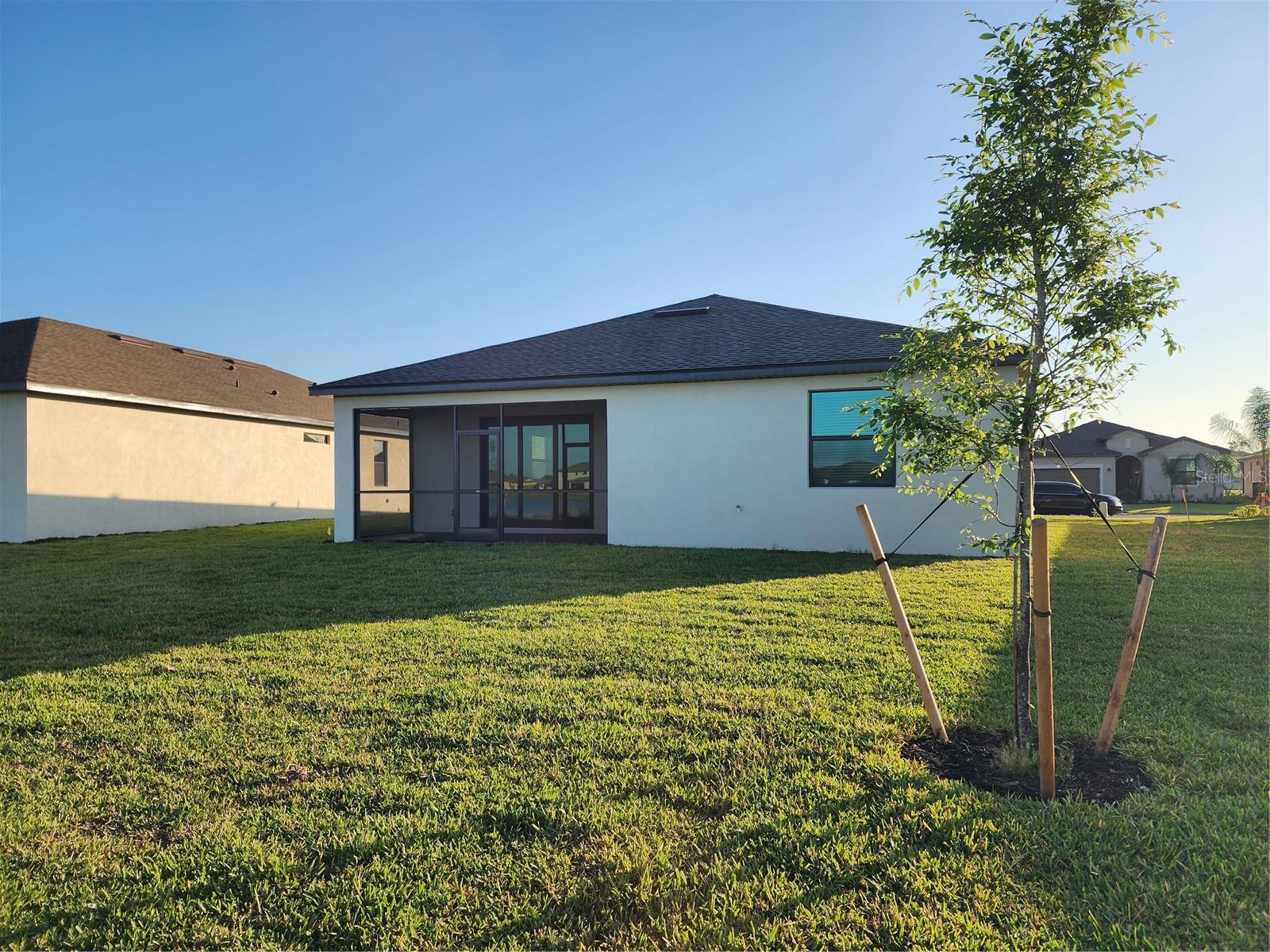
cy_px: 476
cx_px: 635
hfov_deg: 73.9
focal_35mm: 23
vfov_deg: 58.9
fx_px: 844
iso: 12
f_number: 1.8
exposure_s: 1/907
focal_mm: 6.4
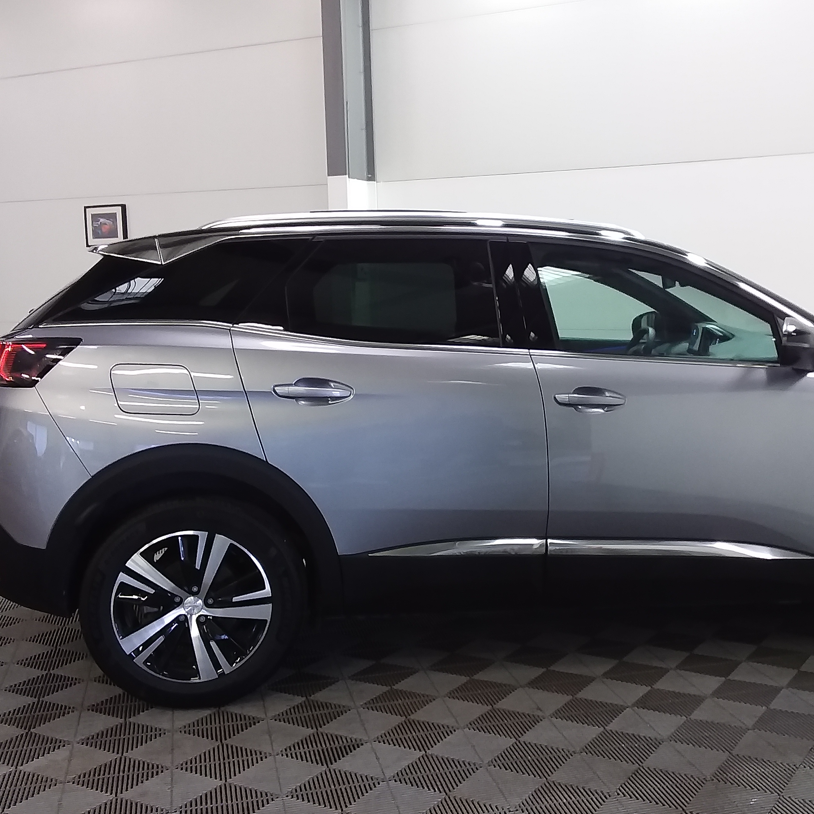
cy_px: 418
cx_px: 530
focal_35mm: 38
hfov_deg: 43.4
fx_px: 1011
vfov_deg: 43.9
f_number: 1.9
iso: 125
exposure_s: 1/33
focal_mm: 2.91
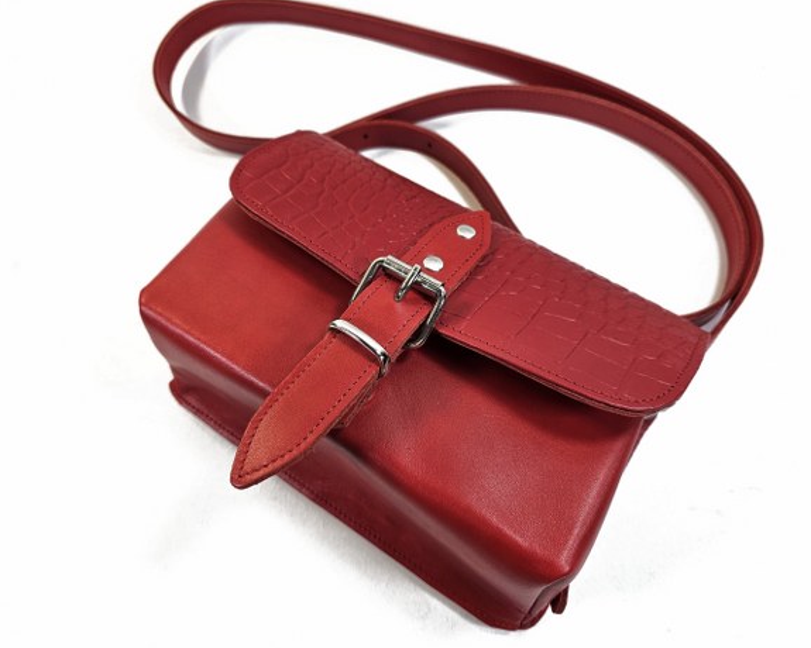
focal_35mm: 25
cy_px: 314
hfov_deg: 68.1
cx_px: 416
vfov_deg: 56.8
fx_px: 600
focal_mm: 6.3
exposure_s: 1/112
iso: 10
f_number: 1.7
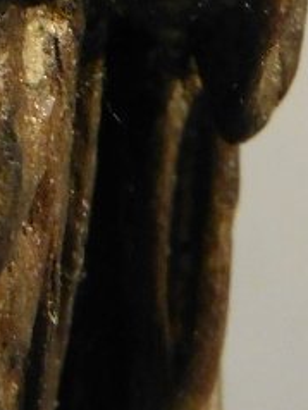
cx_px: -198
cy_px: -541
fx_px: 3576
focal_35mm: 302
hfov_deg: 4.9
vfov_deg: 6.3
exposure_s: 1/20
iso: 400
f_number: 4.2
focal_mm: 10.7
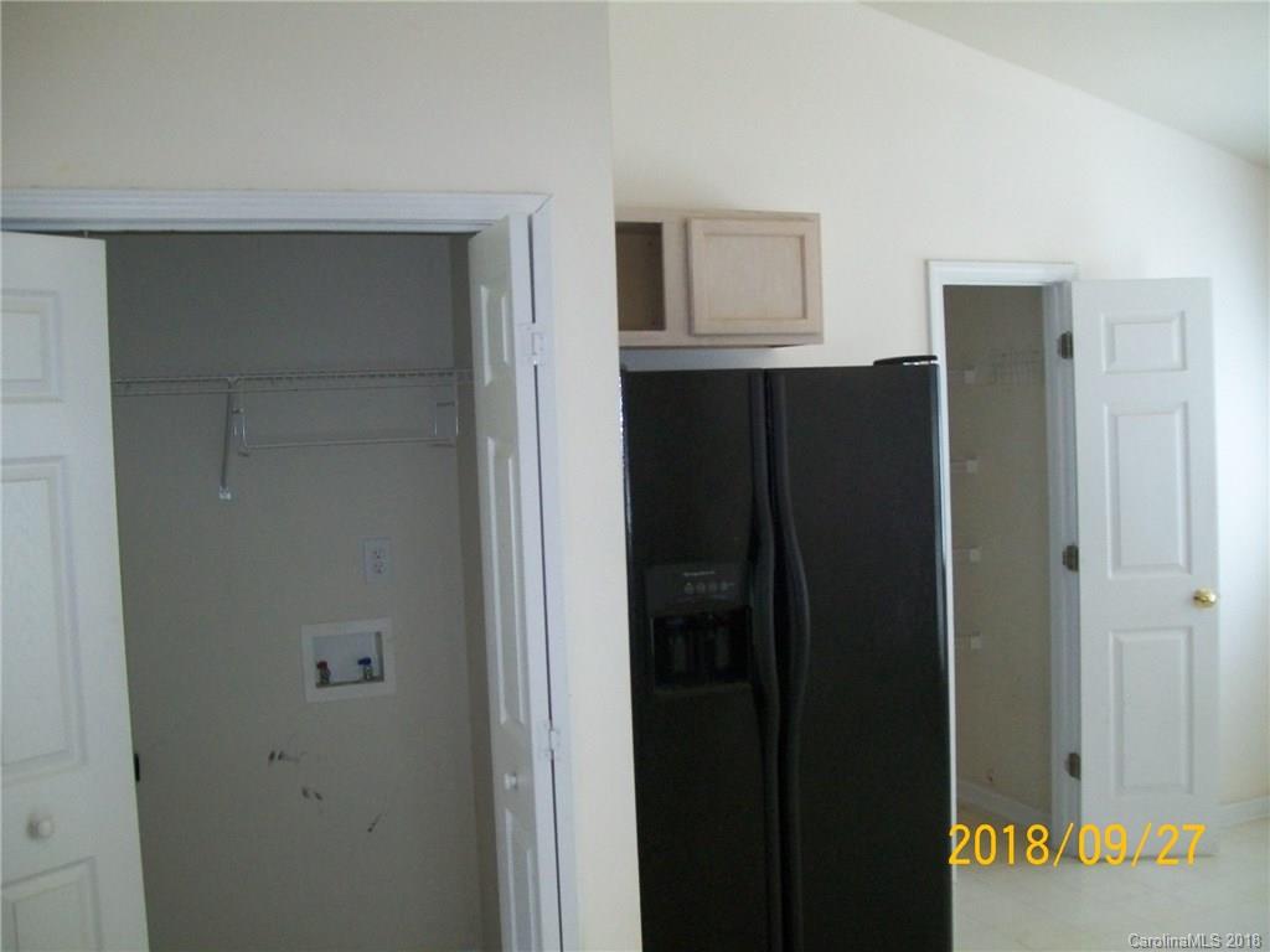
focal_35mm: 36
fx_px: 1321
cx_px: 635
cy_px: 476
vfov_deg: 39.7
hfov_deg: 51.4
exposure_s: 1/60
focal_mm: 6
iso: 160
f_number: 2.7
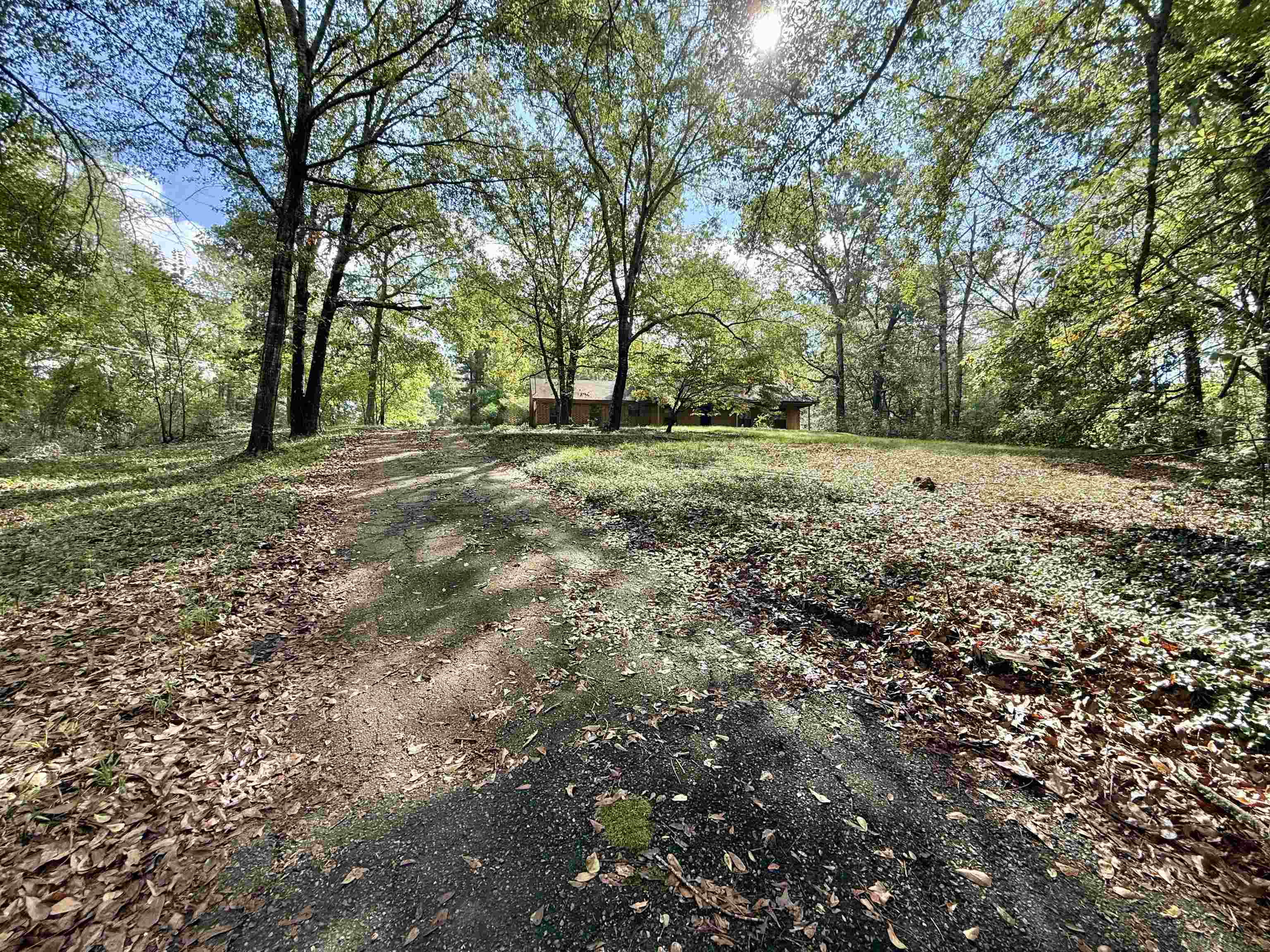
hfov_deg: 102.1
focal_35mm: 14
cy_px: 476
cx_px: 635
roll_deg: +0.3
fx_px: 514
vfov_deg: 85.7
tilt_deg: +0.6
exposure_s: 1/549
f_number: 2.2
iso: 64
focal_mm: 2.22
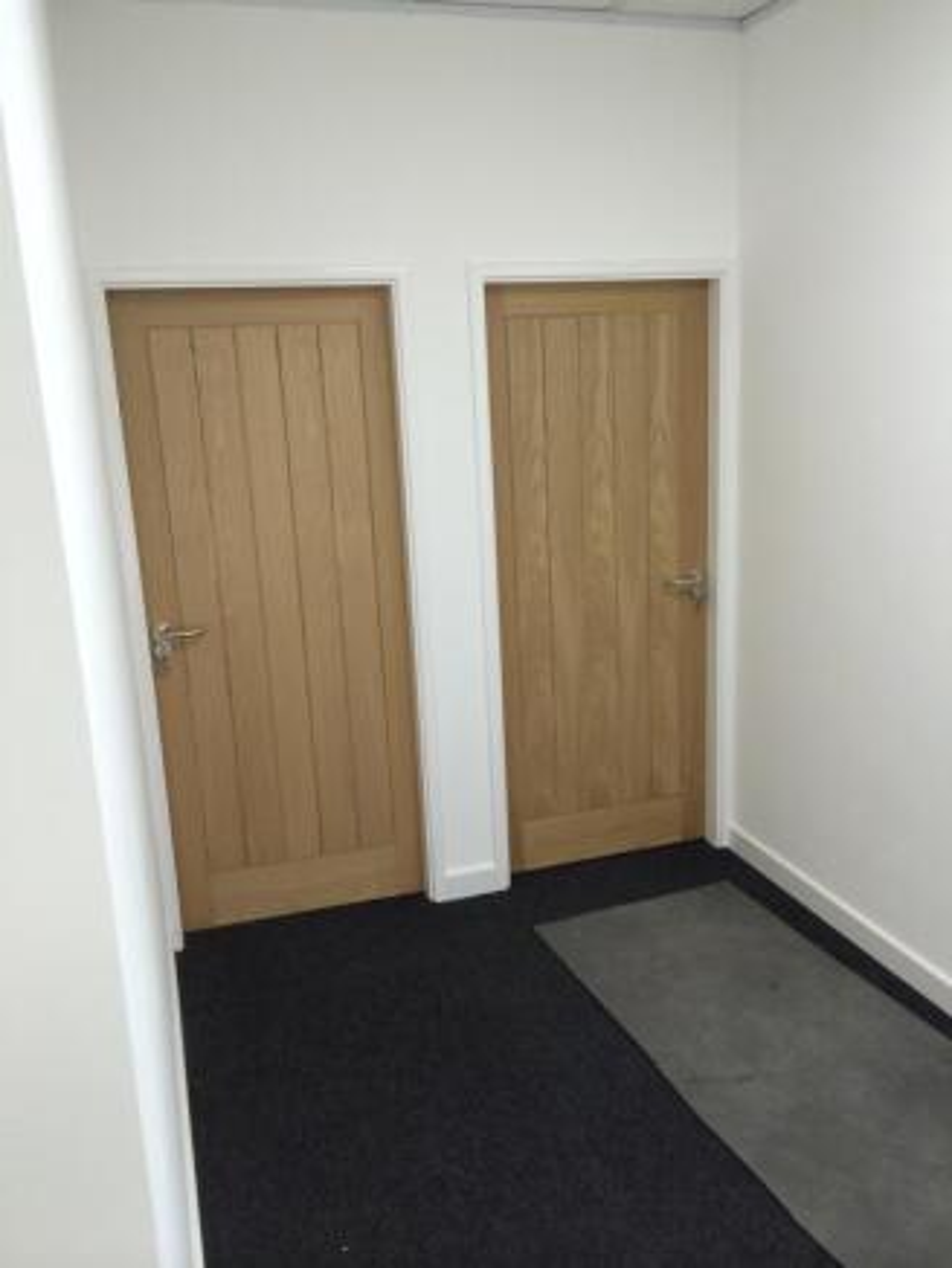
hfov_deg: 46.8
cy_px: 634
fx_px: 1100
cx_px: 476
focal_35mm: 30
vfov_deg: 60.0
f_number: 2.2
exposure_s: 1/33
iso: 100
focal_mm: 4.12
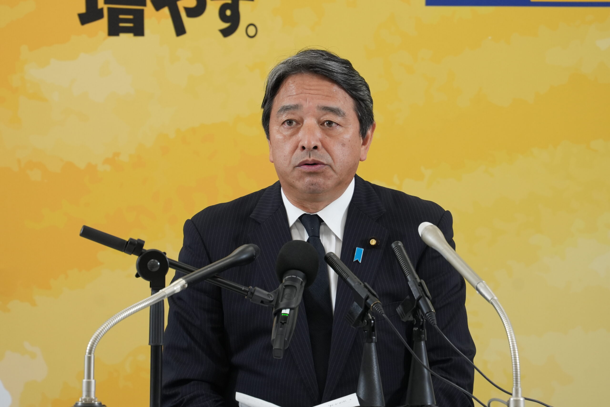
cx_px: 305
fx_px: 5083
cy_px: 204
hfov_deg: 6.9
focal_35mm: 300
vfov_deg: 4.6
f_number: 5.6
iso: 1250
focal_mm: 200
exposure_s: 1/125
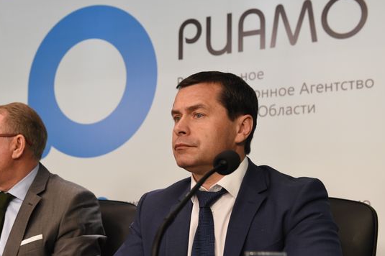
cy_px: 149
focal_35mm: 68
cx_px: 139
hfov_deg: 29.5
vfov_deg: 20.0
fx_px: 727
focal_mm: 52
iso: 3200
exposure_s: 1/320
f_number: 4.5
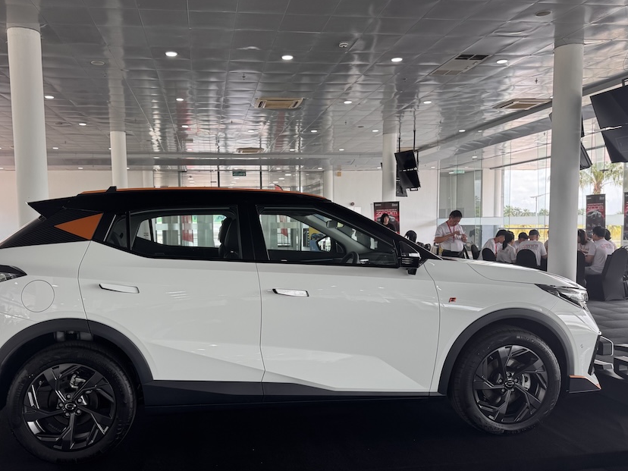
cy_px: 263
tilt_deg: -4.1
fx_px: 526
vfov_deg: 48.1
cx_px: 269
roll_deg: +0.9
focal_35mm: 29
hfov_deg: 61.4
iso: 64
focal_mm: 6.76
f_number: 1.78
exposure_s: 1/237
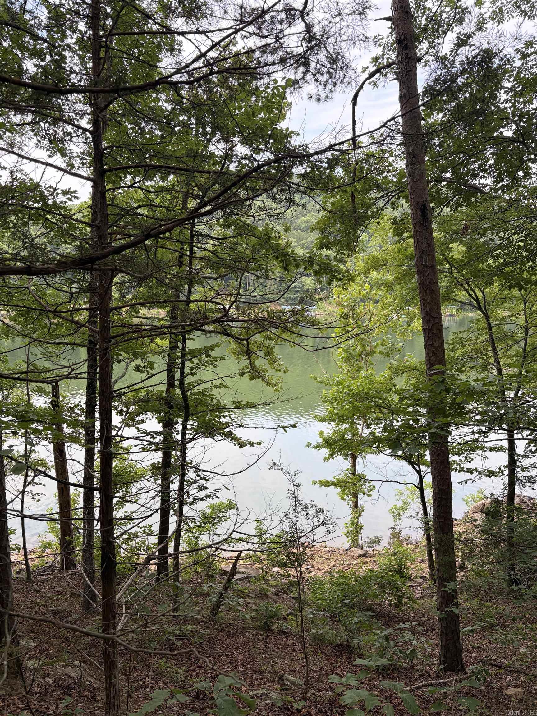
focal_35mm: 26
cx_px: 268
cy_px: 358
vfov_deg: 67.3
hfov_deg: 53.1
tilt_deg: -7.1
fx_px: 538
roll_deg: +0.0
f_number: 1.6
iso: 50
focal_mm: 5.96
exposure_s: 1/251
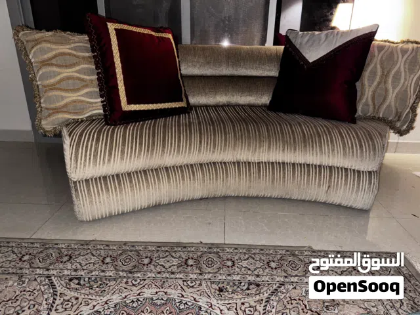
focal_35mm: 24
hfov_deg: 71.6
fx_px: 291
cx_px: 210
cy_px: 158
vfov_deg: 56.8
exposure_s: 1/4
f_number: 1.78
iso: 100
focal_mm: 6.76
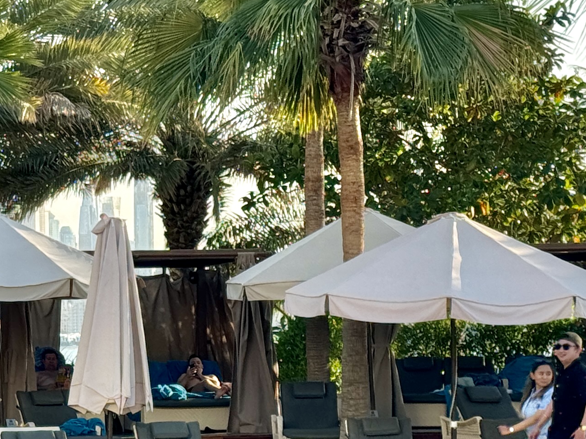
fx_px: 2556
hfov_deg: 13.0
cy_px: 391
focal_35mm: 151
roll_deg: +0.7
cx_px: 91
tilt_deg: -1.7
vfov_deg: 9.8
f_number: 1.78
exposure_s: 1/1133
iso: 64
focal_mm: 6.86
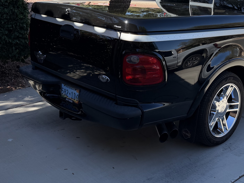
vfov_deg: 29.4
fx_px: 345
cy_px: 54
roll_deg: +1.6
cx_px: 187
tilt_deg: -19.3
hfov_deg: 37.8
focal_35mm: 49
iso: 100
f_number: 1.78
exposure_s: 1/2525
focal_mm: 6.76
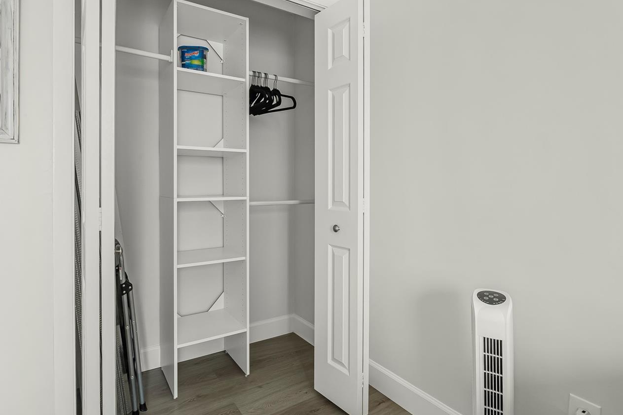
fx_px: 329
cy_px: 191
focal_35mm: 19
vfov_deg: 64.5
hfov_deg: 86.6
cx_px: 280
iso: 320
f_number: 9
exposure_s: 1/10
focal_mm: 10
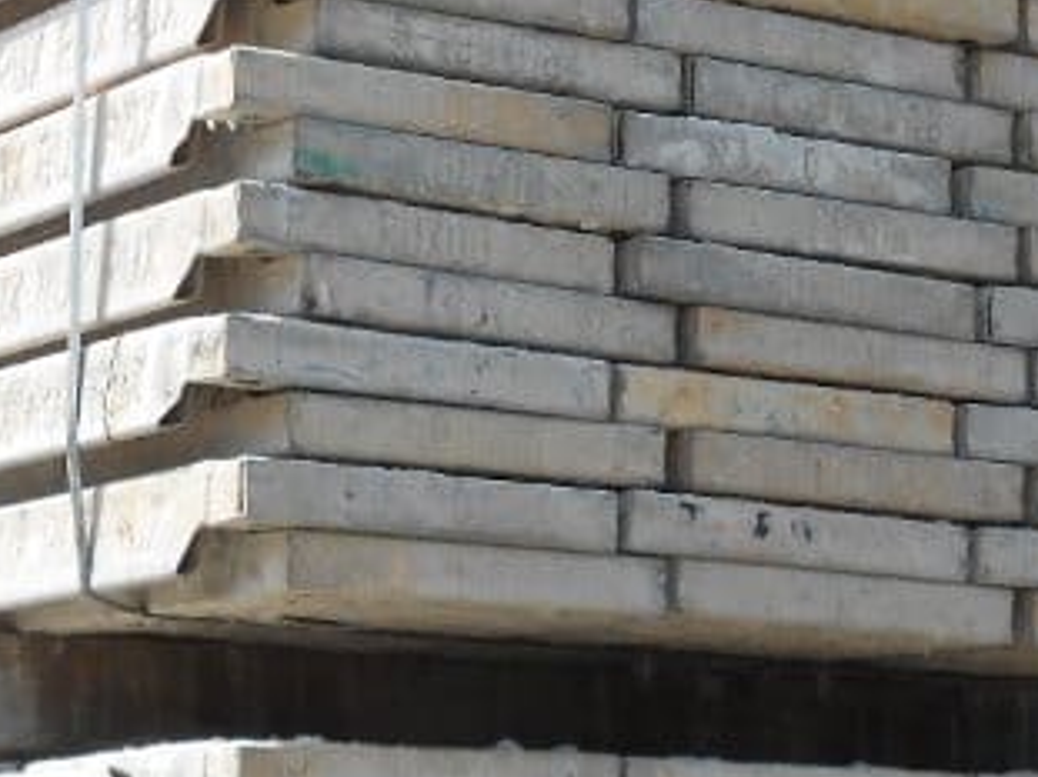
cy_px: 840
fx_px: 4346
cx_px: 604
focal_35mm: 145
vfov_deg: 10.1
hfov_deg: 13.6
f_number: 4.5
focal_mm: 7.8
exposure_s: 1/320
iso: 80
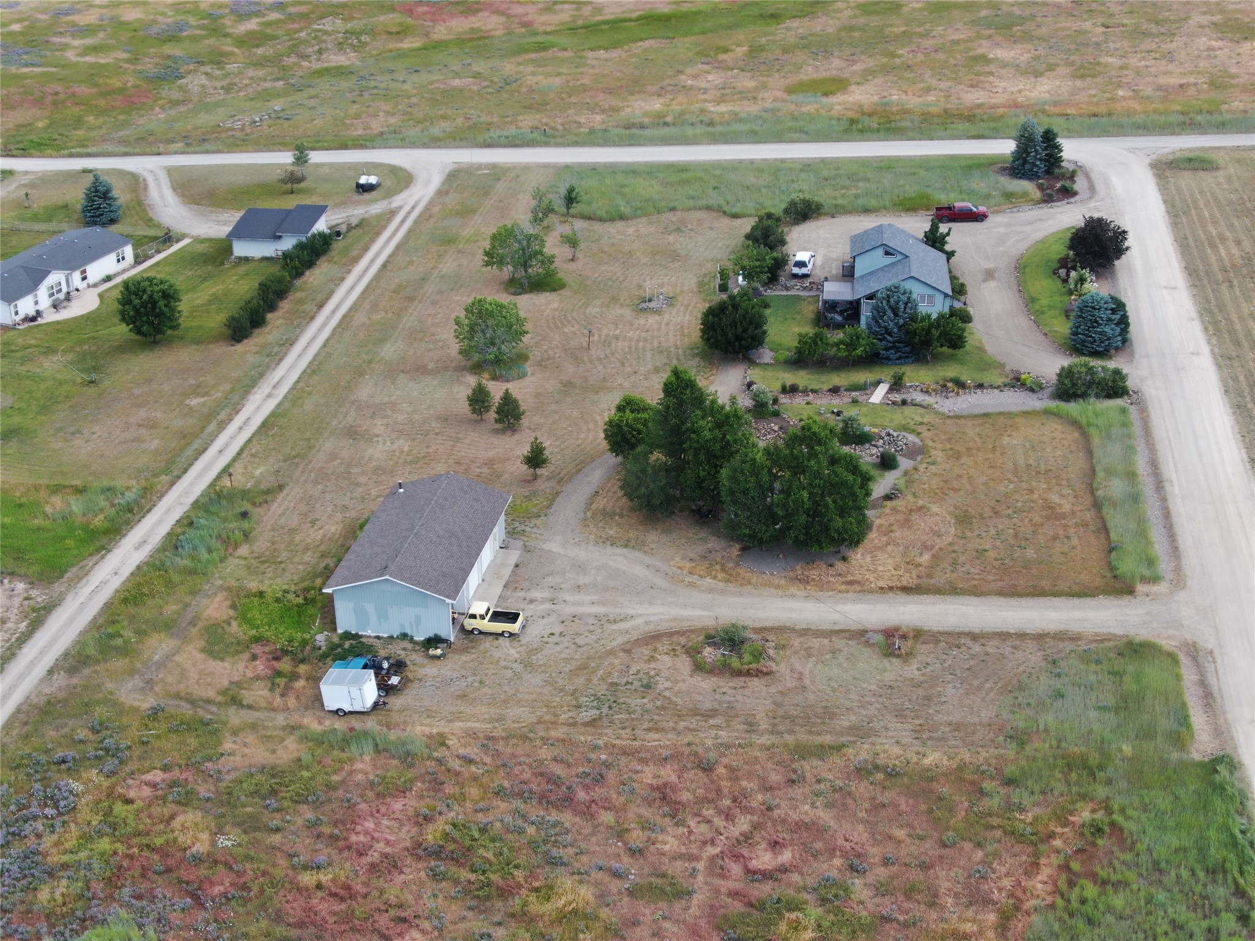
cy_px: 470
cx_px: 628
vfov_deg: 31.5
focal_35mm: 46
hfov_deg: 41.2
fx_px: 1668
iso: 100
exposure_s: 1/200
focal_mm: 8.23
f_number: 3.7
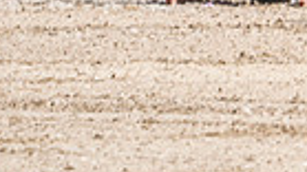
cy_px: -237
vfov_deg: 1.0
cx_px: 541
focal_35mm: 1250
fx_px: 10170
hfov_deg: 1.7
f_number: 5.6
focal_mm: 285
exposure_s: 1/400
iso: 100
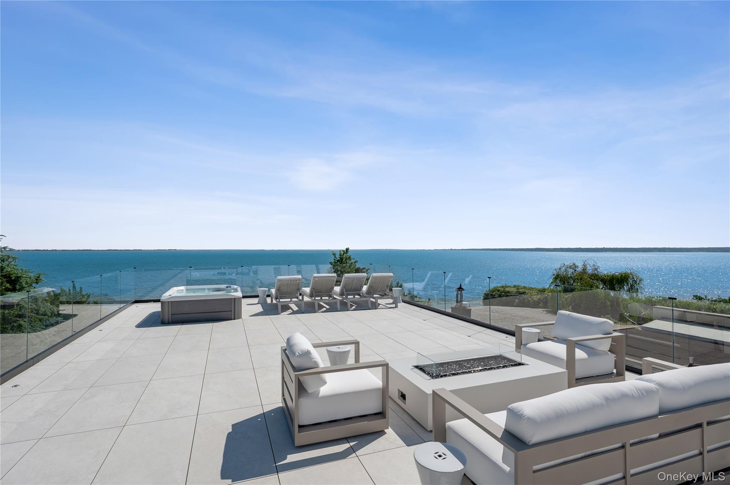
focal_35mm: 18
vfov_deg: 68.8
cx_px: 365
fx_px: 355
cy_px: 242
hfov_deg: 91.7
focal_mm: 17.5
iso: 100
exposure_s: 1/400
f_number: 10
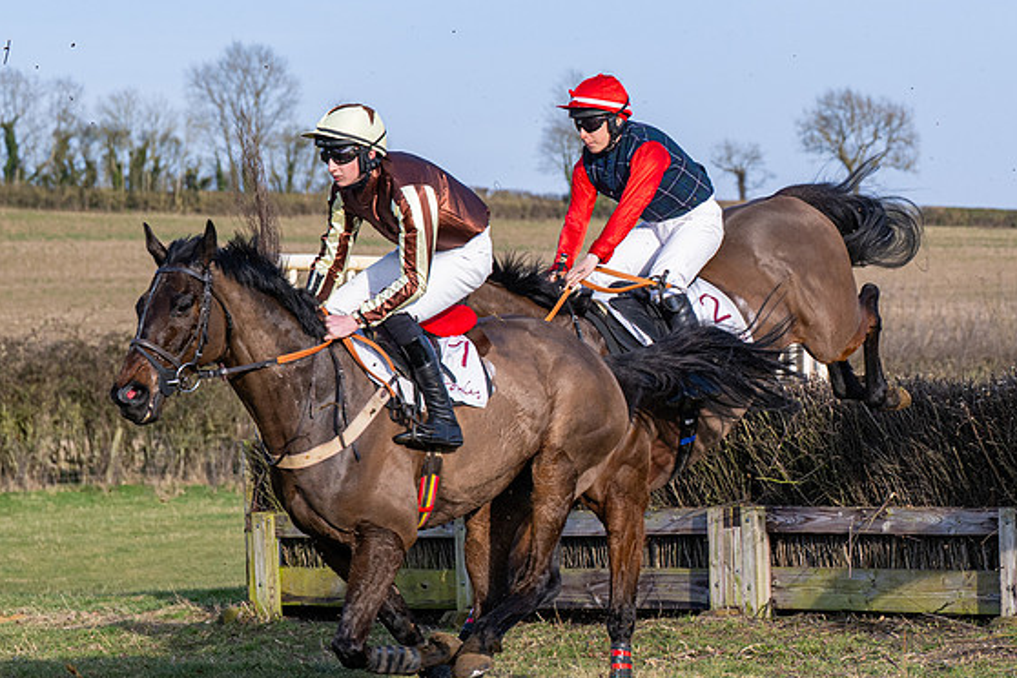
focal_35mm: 146
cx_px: 723
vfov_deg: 9.4
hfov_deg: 14.0
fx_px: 4124
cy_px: 298
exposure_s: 1/1600
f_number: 4
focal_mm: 70
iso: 250
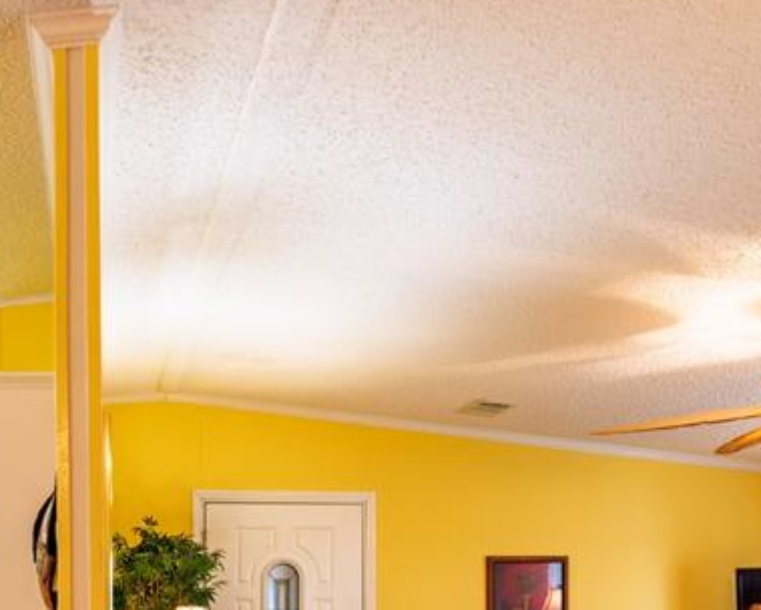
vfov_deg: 36.2
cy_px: 575
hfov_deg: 44.3
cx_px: 100
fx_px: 857
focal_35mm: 38
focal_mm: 15
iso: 100
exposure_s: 1/10
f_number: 2.8
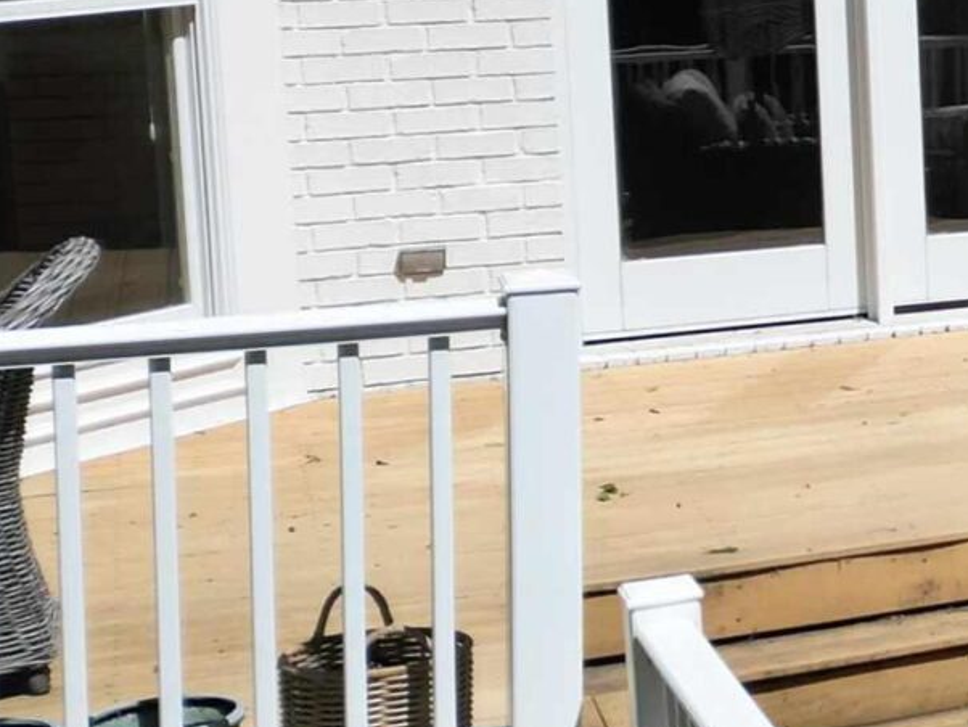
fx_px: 2853
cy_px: 82
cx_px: 2044
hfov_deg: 15.0
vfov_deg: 14.4
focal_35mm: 102
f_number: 1.7
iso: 100
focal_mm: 6.72
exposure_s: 1/4000
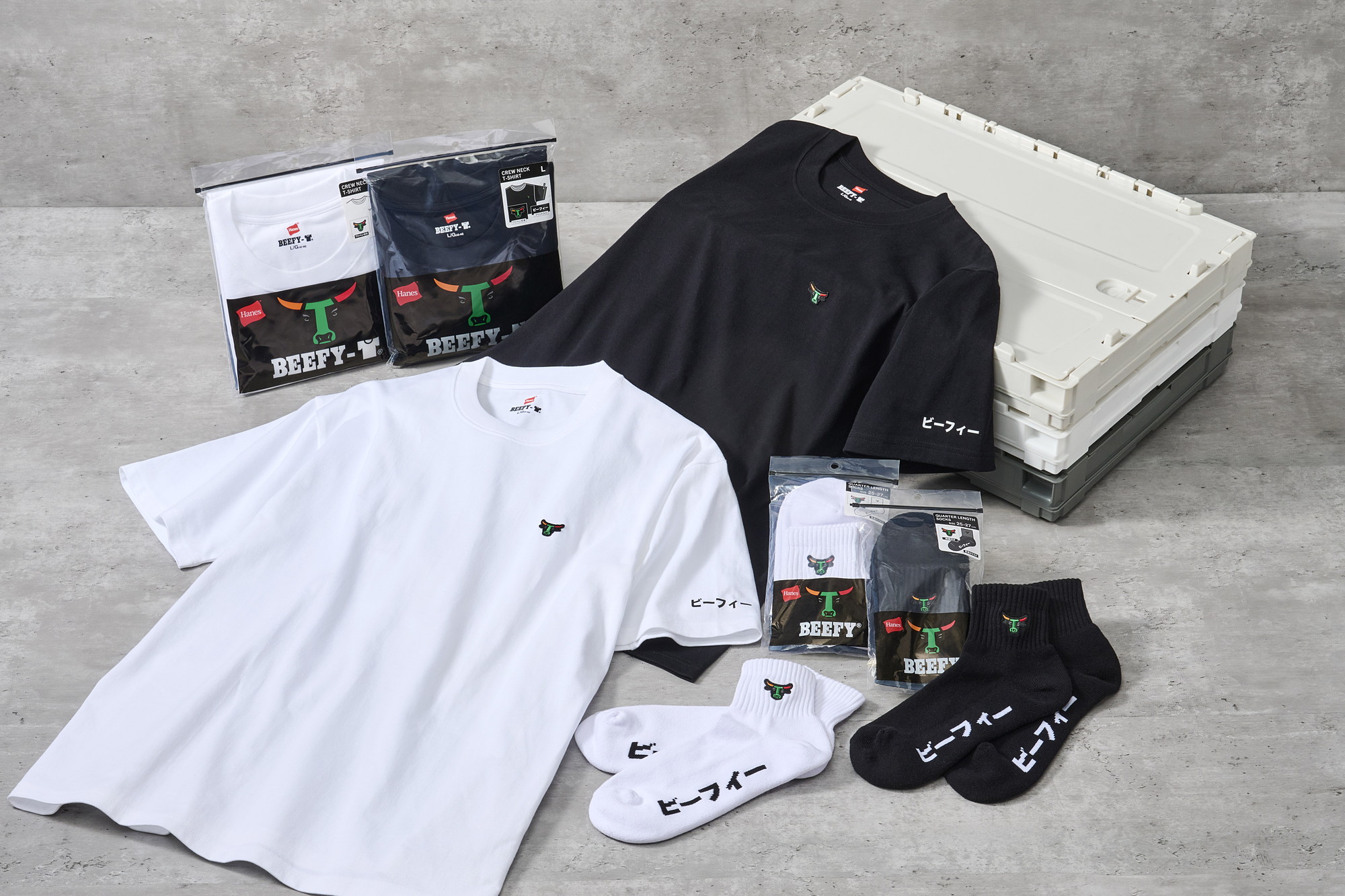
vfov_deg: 24.6
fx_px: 2055
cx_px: 672
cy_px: 448
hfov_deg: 36.2
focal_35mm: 55
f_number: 16
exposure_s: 1/125
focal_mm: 55
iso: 100
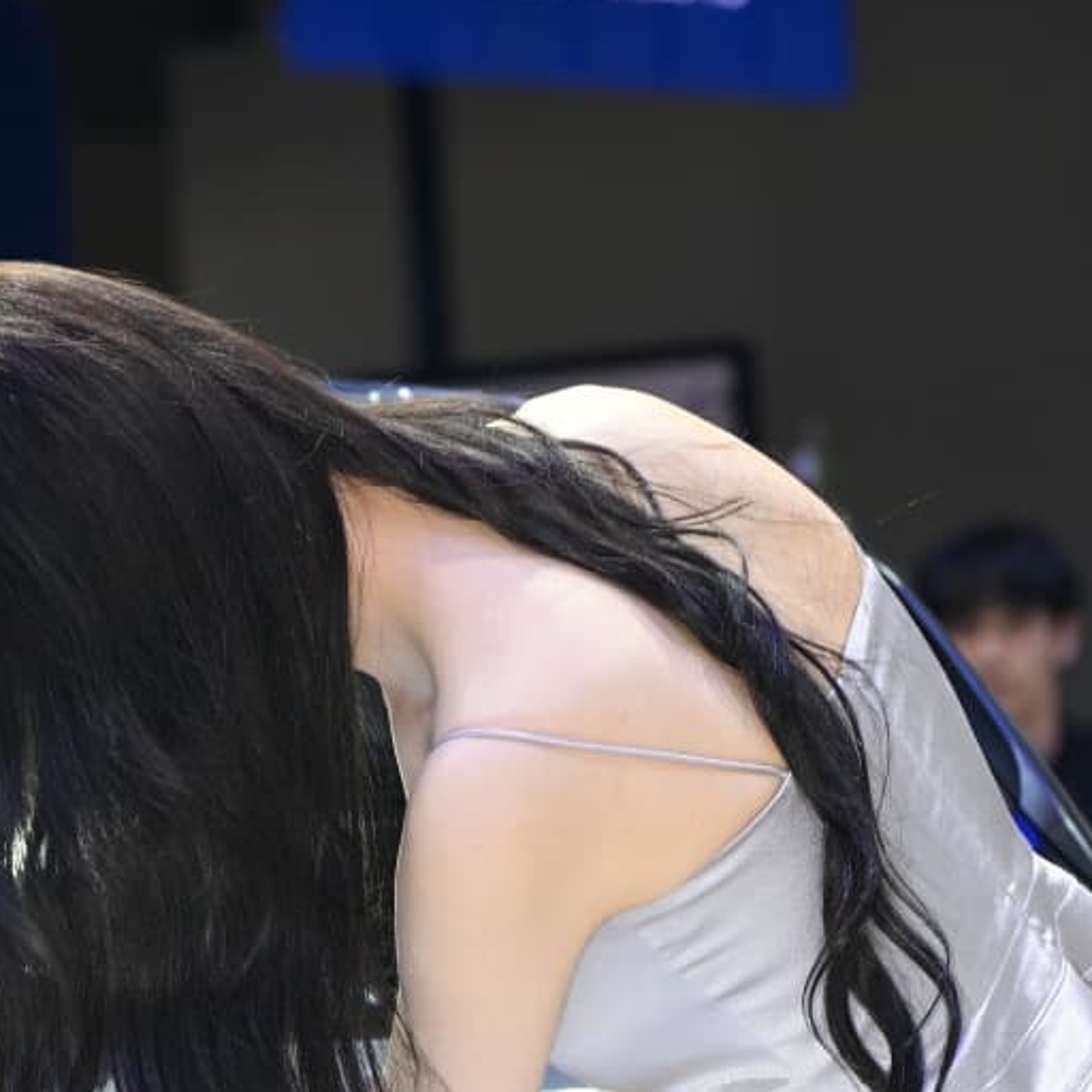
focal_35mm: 275
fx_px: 9815
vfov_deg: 6.3
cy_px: 1757
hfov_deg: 6.4
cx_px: 840
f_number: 4.5
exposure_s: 1/250
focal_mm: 92
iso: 400
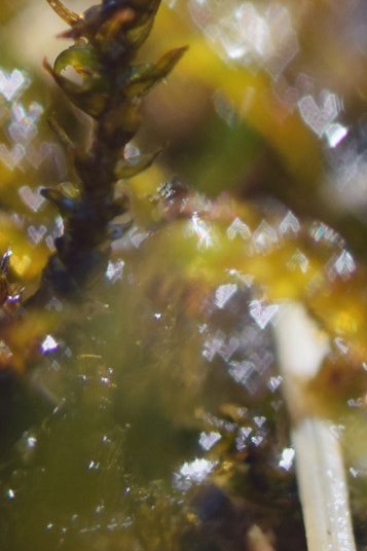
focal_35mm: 344
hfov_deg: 4.0
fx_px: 5263
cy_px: -163
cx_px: 307
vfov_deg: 6.0
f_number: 3.5
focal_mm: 60
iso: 400
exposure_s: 1/800
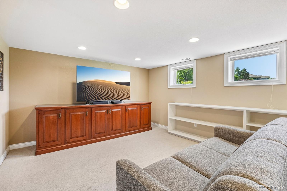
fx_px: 120
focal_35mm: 15
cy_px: 96
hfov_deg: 100.4
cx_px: 144
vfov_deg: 77.3
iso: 400
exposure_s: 1/13
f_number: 8
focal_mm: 10
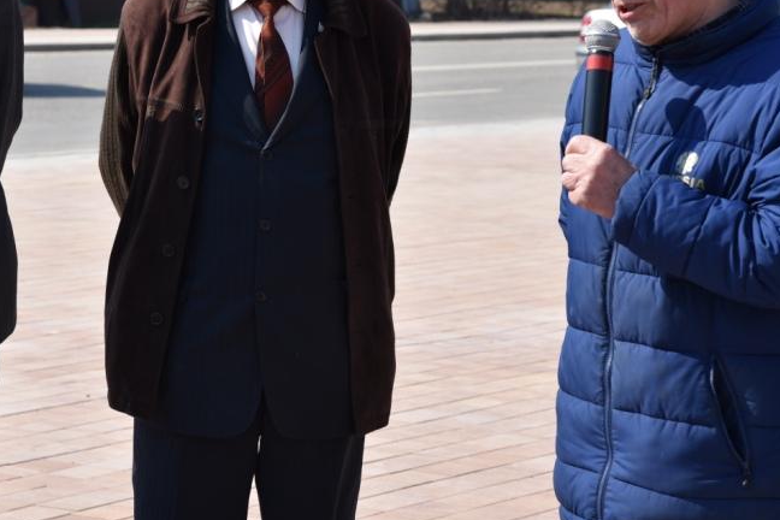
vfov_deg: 10.1
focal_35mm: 136
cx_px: 303
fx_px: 2946
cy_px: 129
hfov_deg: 15.1
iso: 200
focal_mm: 86
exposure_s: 1/320
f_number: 9
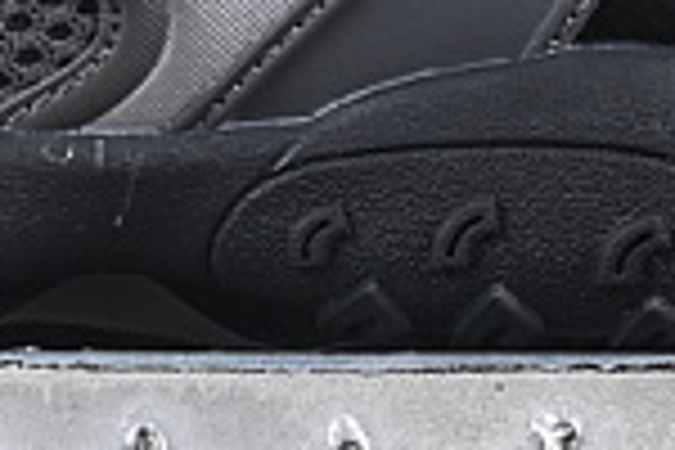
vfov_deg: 3.4
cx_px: 4
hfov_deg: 5.1
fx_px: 7499
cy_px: -389
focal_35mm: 400
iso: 160
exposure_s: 1/60
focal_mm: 50
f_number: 6.3
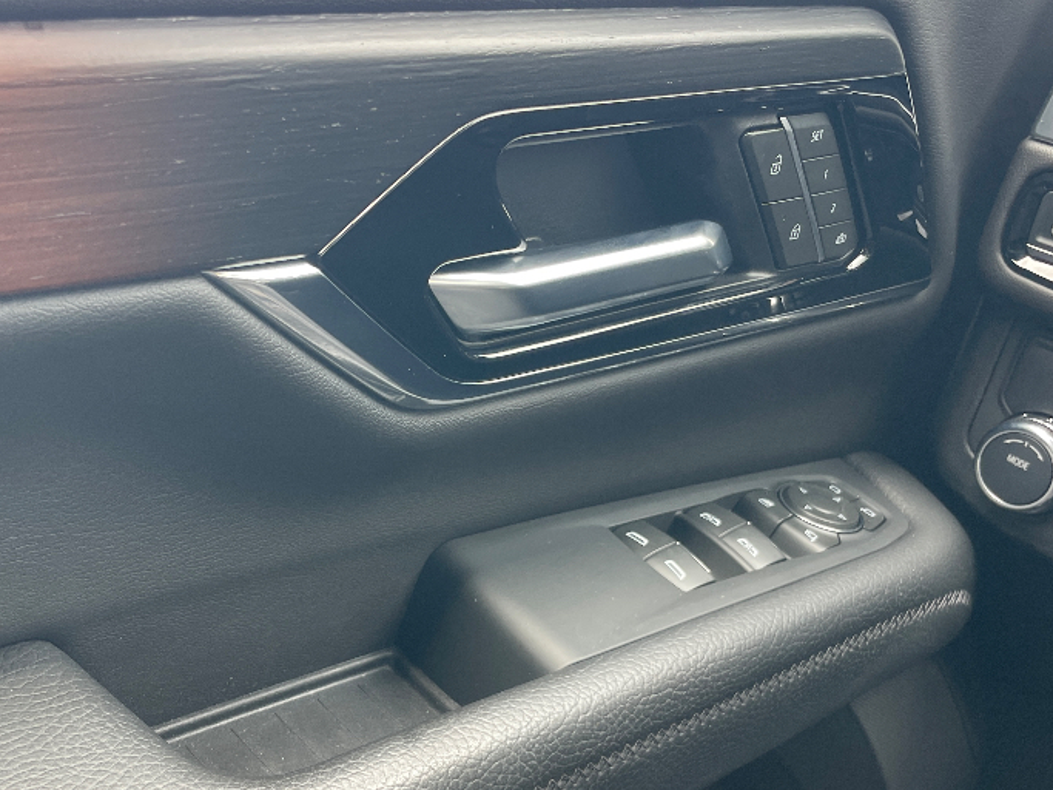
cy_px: 534
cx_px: 446
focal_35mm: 39
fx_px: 1186
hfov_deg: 47.7
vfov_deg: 36.4
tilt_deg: -35.0
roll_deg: -0.7
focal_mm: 4.2
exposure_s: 1/121
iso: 100
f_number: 1.6
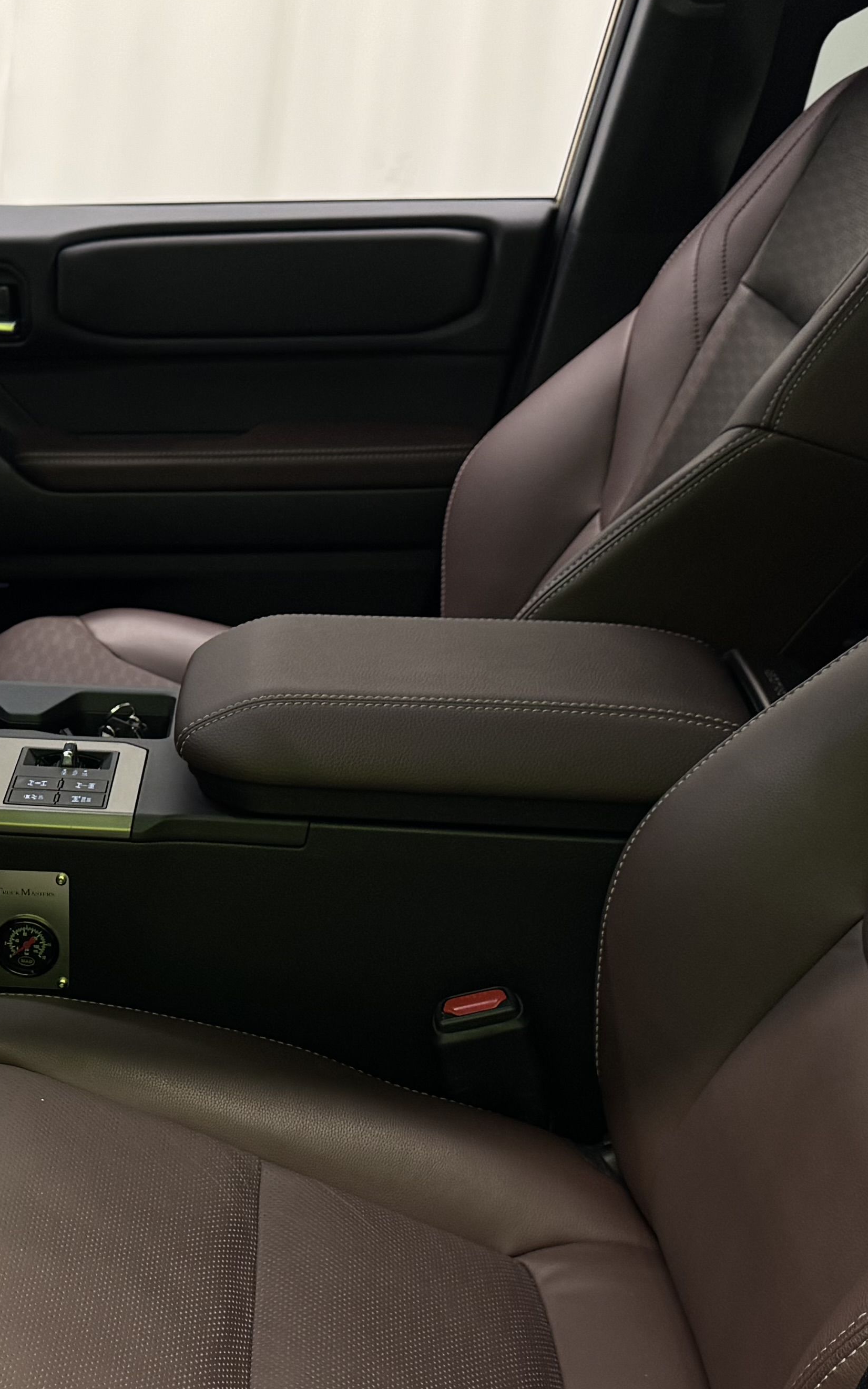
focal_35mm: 55
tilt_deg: -26.0
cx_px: -71
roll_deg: -0.3
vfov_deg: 36.4
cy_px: 968
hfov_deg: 22.3
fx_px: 2082
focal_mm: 6.76
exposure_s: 1/50
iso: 250
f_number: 1.78
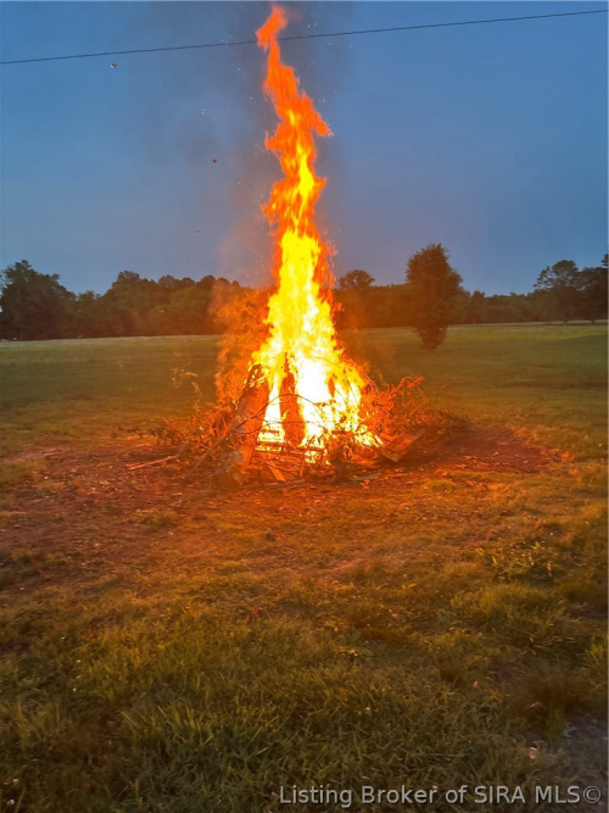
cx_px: 304
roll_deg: +2.2
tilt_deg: -4.7
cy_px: 406
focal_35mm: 26
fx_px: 610
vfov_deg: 67.3
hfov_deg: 53.0
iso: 160
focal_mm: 5.96
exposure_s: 1/60
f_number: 1.6
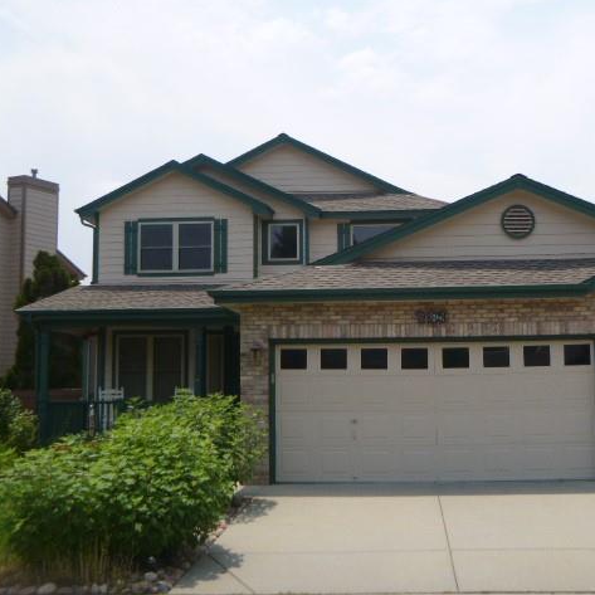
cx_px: 374
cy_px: 294
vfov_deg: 34.7
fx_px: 953
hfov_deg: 34.5
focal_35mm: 49
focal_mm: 7.3
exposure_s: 1/640
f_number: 4.6
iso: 100
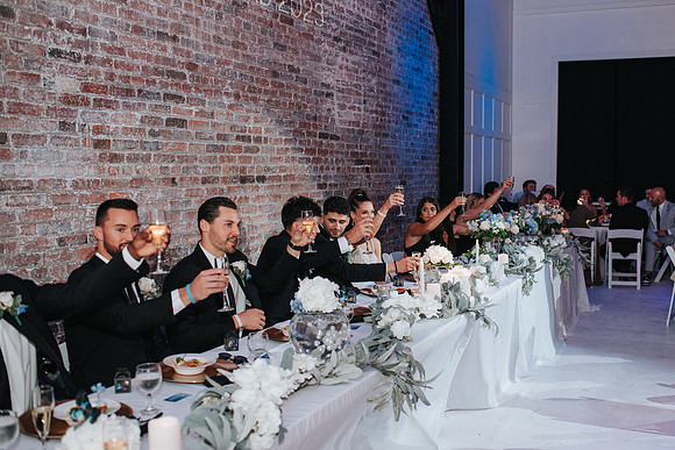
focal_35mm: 39
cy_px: 206
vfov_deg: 34.3
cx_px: 366
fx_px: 730
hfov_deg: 49.6
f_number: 2.8
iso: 1000
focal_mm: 35
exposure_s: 1/200
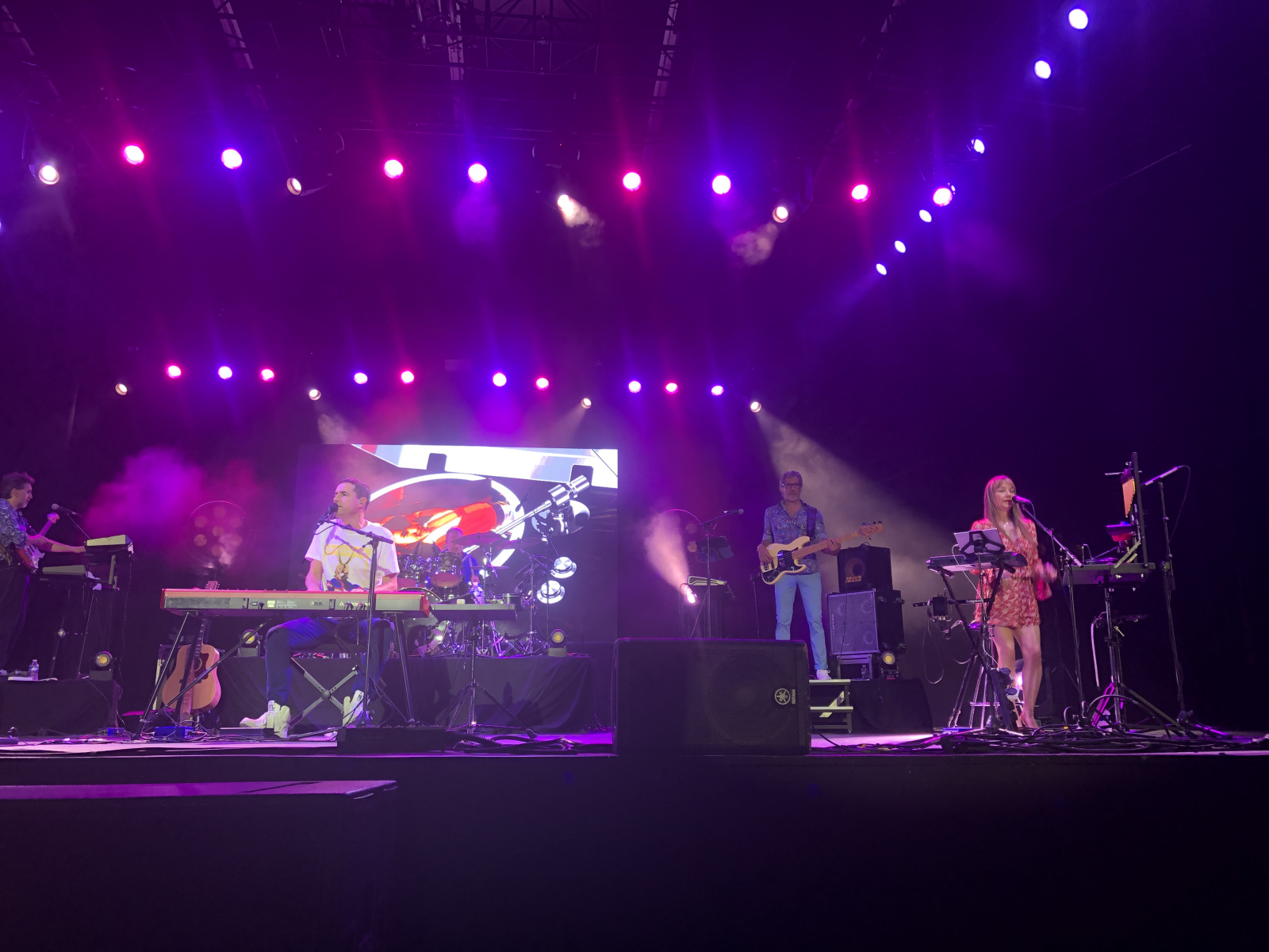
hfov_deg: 63.4
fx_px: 1026
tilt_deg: +13.4
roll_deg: -0.4
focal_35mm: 28
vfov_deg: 49.7
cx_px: 634
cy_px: 476
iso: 250
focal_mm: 3.99
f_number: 1.8
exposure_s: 1/59
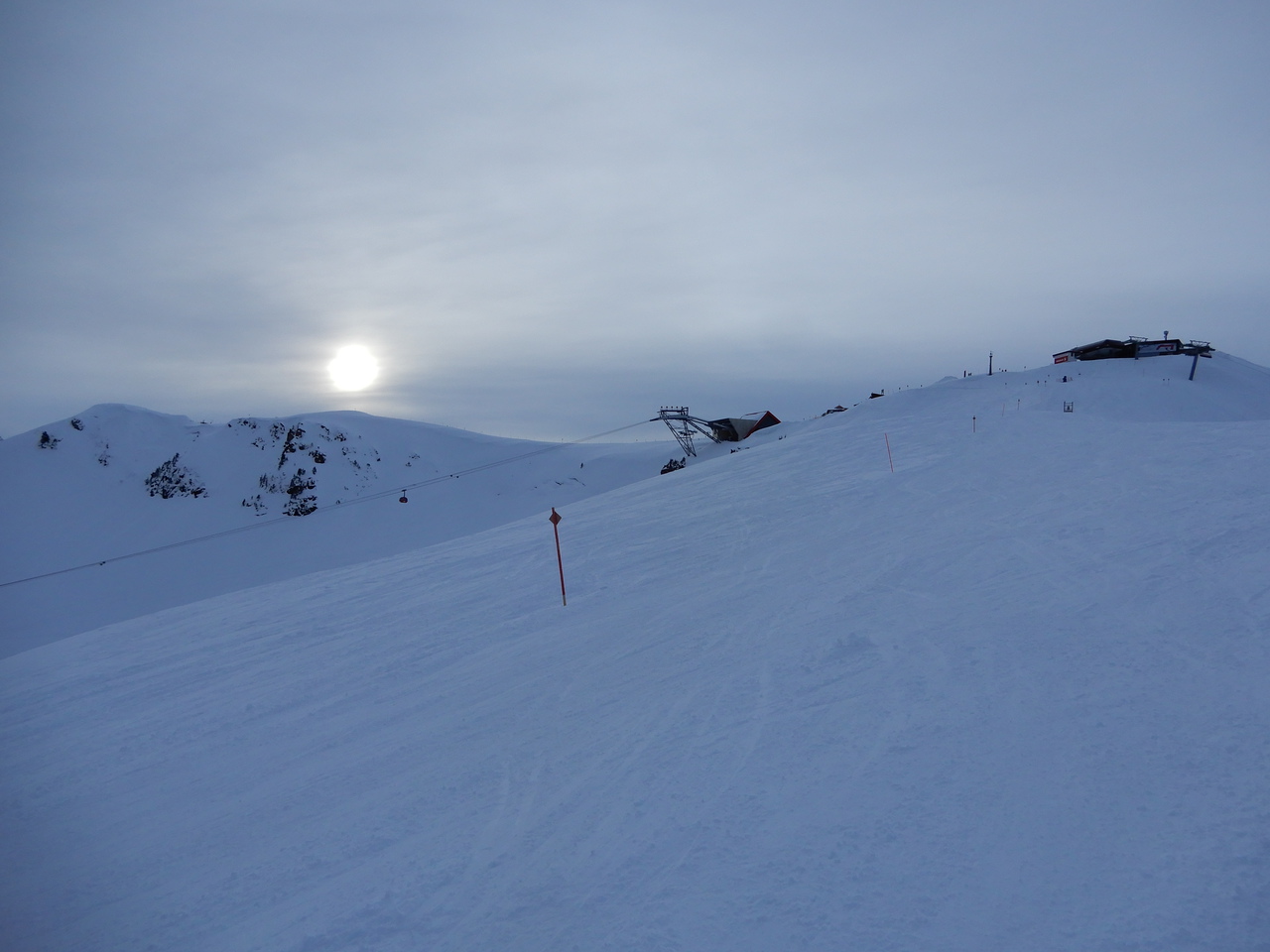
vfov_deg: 56.8
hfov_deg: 71.6
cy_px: 476
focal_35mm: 24
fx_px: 881
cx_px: 635
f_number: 3.4
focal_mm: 4.3
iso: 80
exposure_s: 1/1250
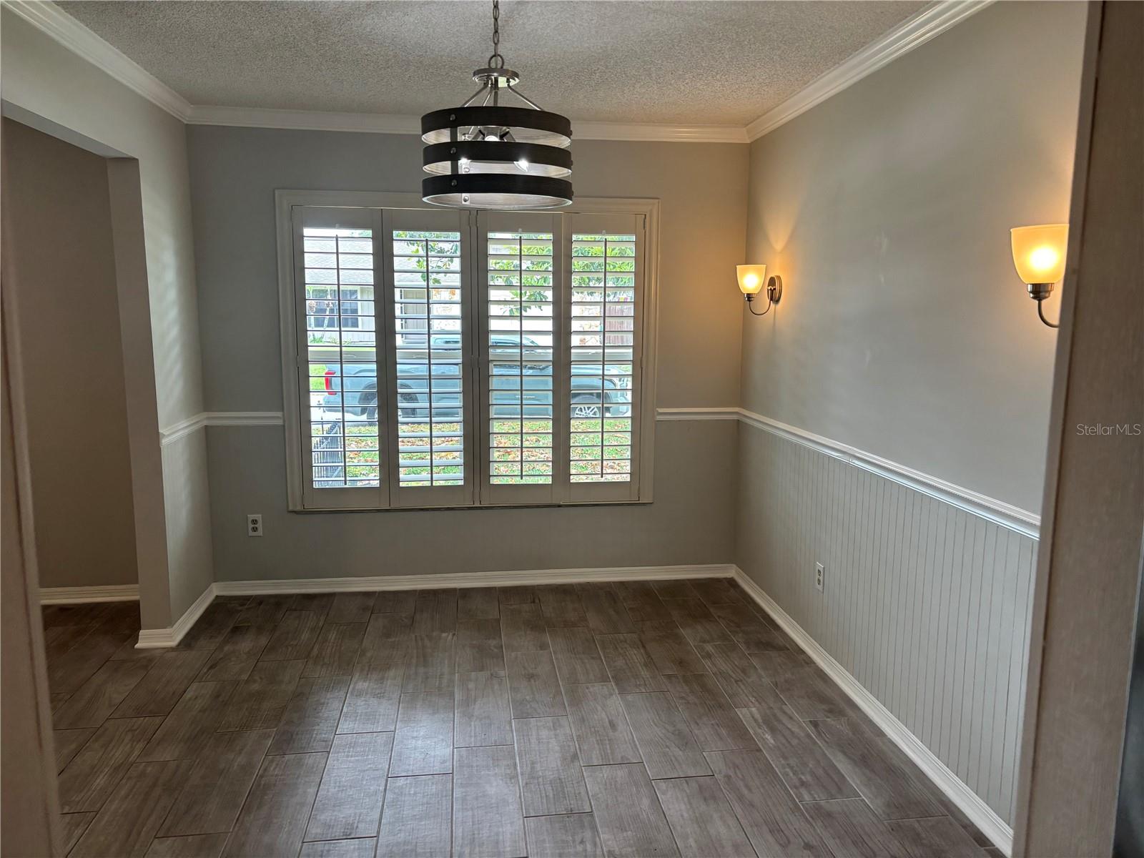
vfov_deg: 53.1
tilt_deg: -10.2
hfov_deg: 67.3
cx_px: 572
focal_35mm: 26
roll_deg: +0.7
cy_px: 429
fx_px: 859
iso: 125
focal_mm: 5.96
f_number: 1.6
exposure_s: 1/120
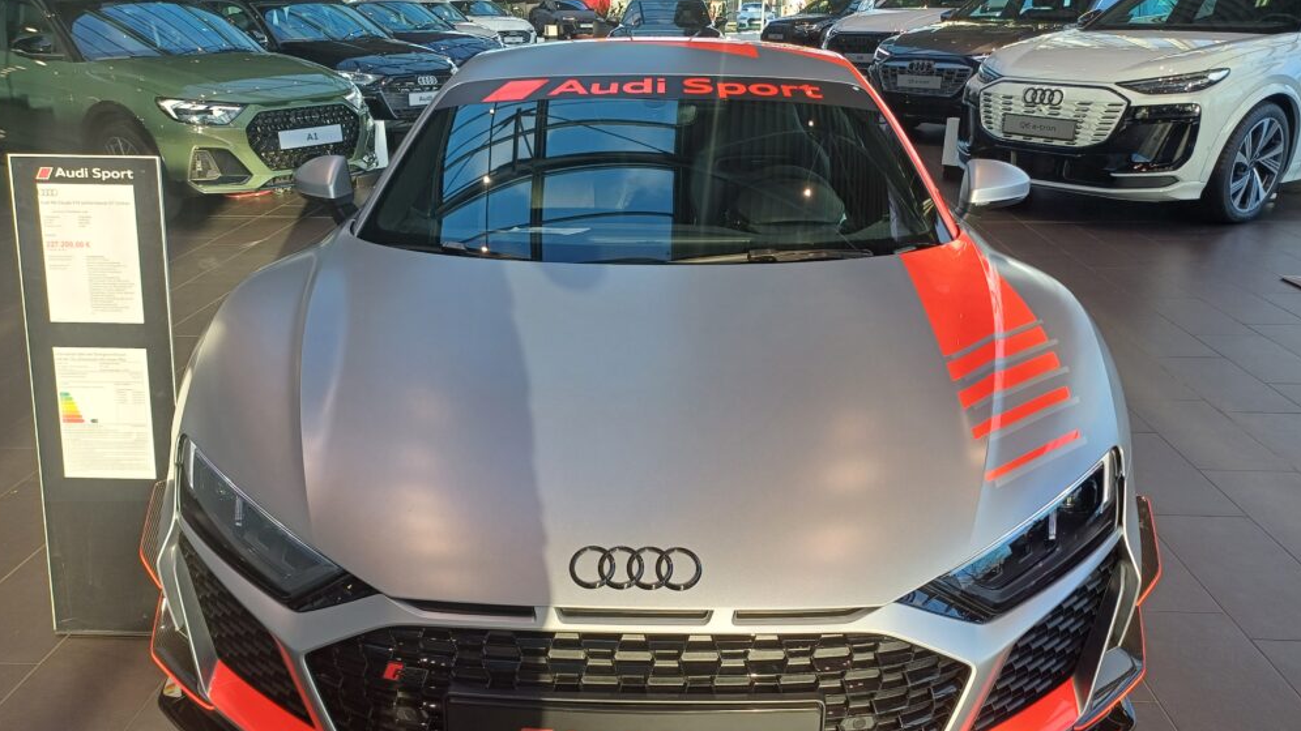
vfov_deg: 41.2
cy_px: 459
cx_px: 636
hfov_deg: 67.9
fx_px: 966
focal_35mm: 28
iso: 50
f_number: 1.8
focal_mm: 4.65
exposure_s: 1/100
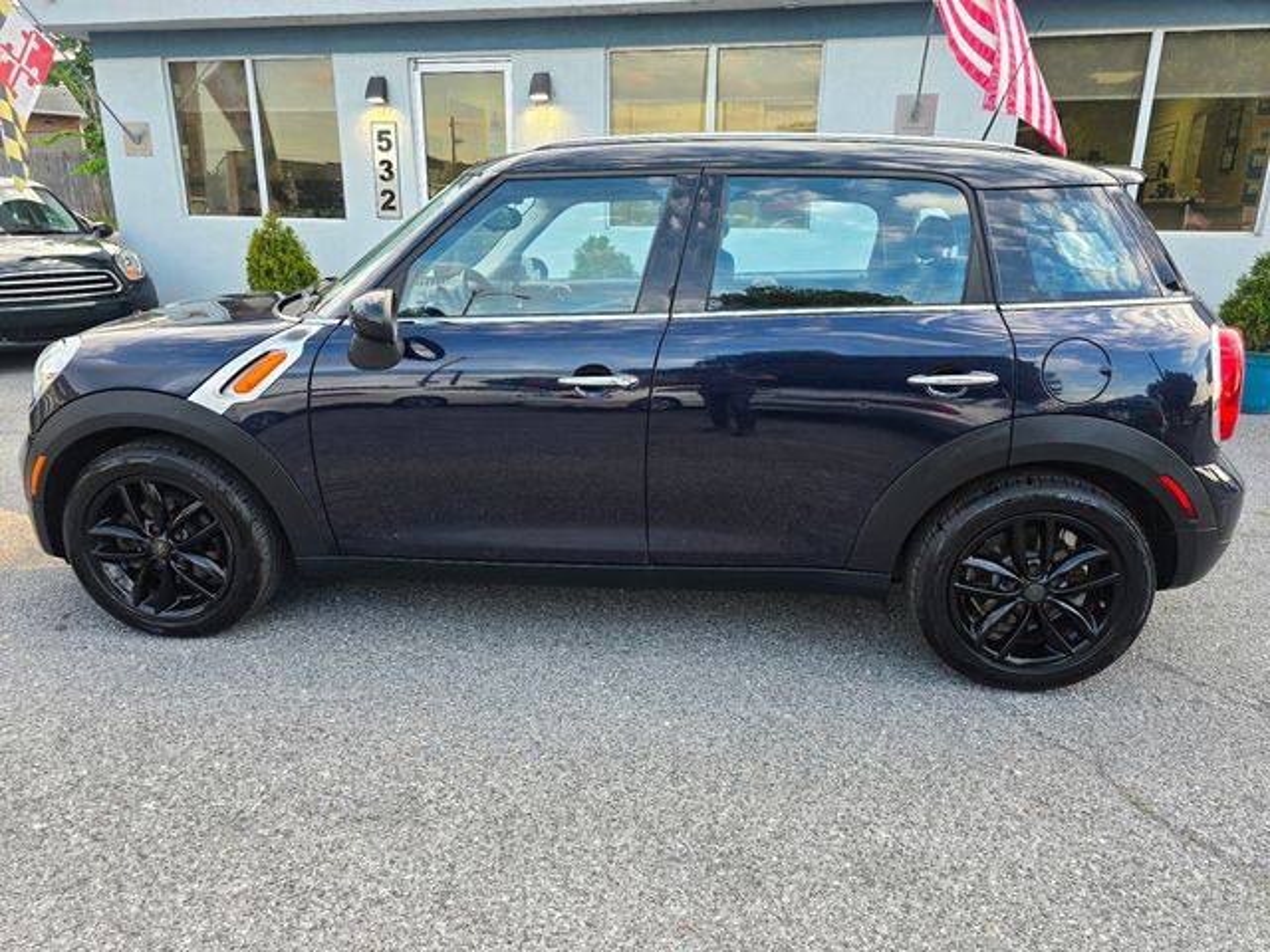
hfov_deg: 73.9
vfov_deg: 58.9
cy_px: 476
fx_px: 844
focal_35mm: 23
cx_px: 635
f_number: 1.7
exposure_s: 1/120
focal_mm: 6.3
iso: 40
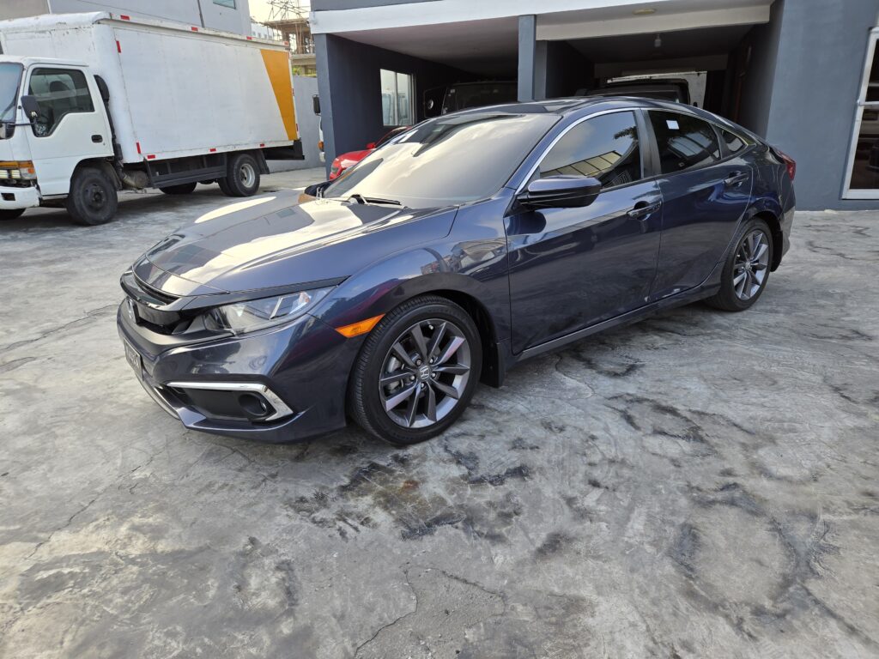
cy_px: 330
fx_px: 584
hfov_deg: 73.9
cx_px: 440
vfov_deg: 58.9
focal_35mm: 23
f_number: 1.8
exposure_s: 1/280
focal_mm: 5.4
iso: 25
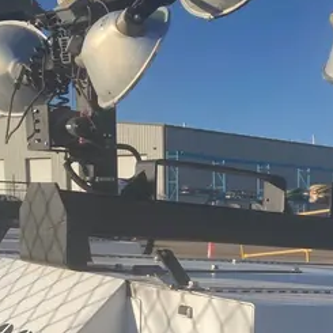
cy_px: 392
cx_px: 341
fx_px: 805
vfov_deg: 21.8
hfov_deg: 22.4
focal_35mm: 74
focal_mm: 3.99
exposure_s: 1/1548
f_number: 1.8
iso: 20
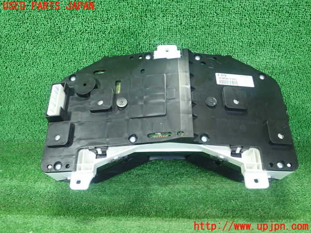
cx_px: 156
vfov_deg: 46.8
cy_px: 116
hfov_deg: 60.0
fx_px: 270
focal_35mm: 30
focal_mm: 5.5
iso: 500
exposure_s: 1/125
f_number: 2.3
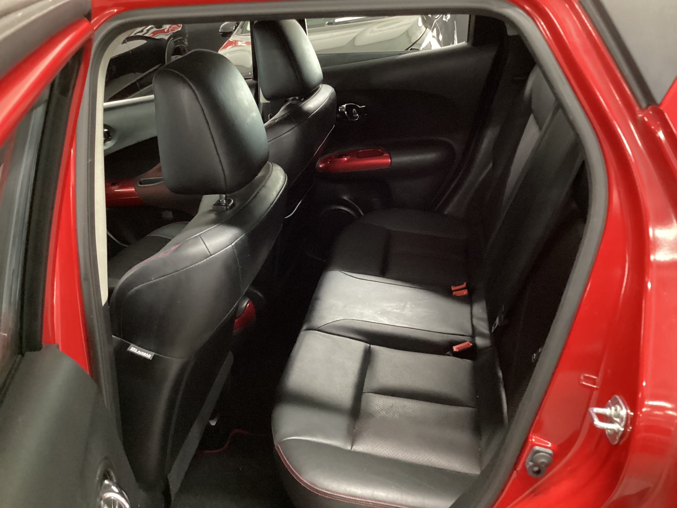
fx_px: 606
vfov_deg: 45.4
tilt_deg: -27.3
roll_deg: +8.6
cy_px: 254
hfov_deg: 58.4
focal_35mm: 31
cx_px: 338
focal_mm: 3.3
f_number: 2.4
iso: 640
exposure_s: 1/17
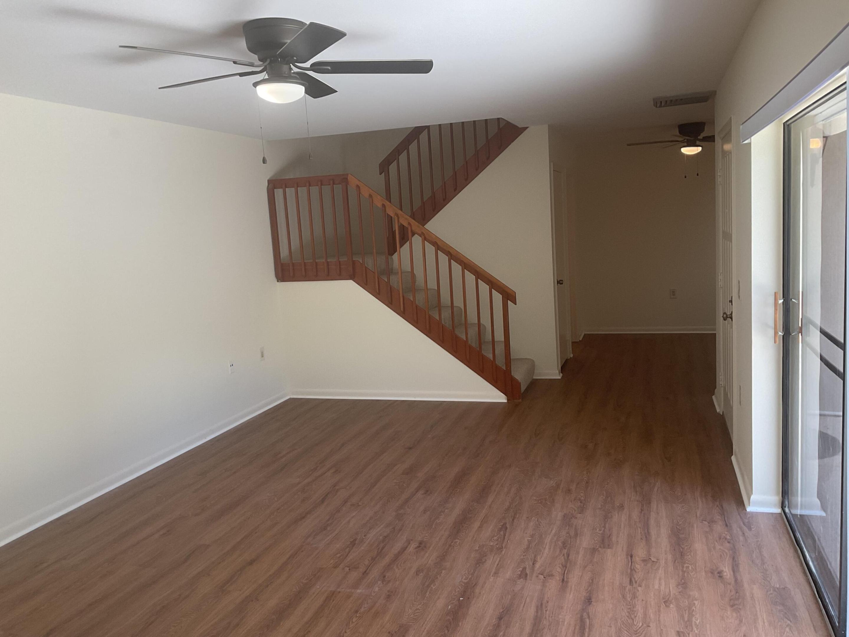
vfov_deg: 48.2
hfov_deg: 61.7
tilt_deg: -8.2
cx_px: 424
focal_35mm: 29
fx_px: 711
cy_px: 318
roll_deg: +2.4
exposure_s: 1/120
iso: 50
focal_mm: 3
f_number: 1.8
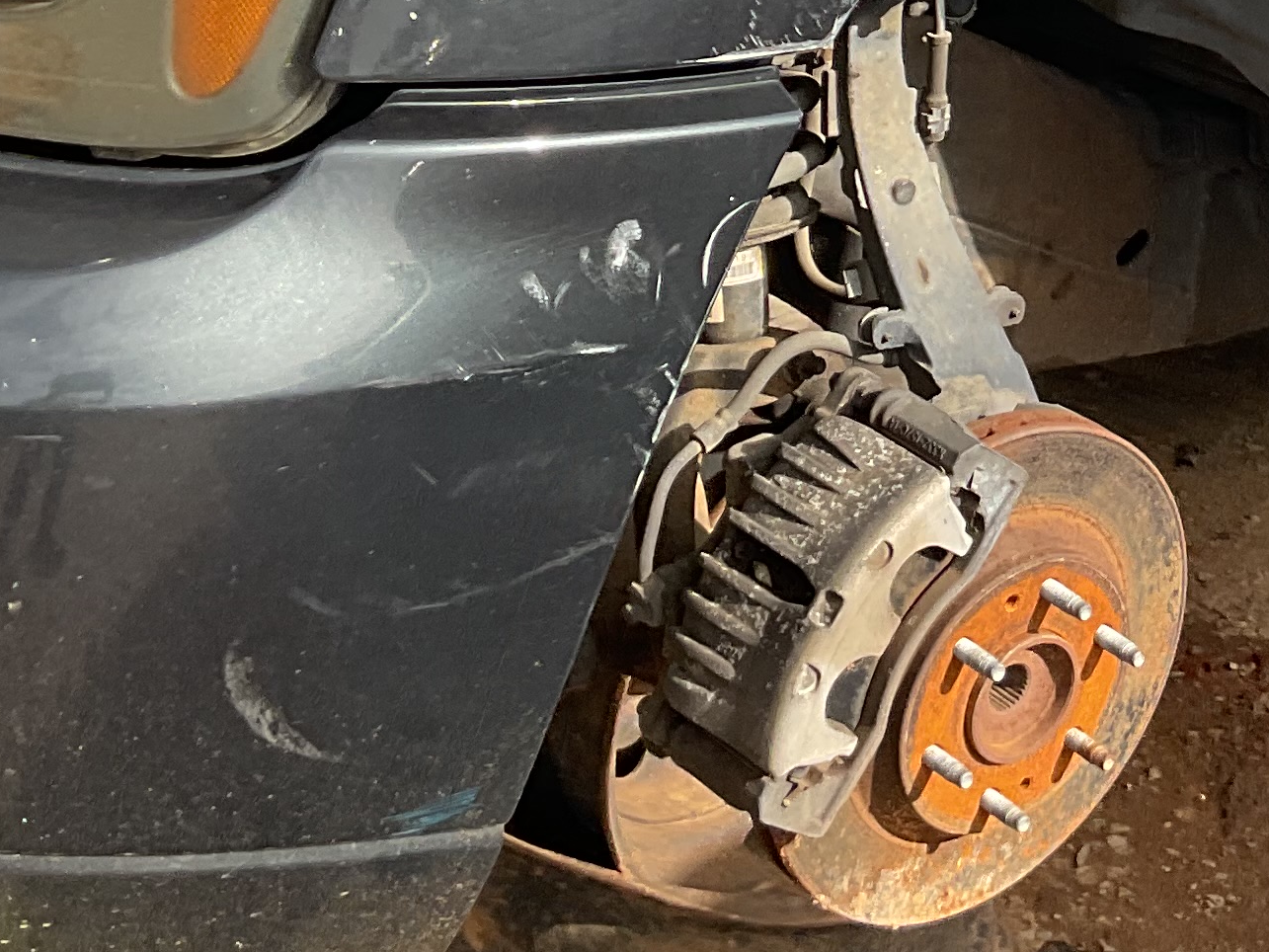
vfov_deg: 15.6
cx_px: 1399
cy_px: -217
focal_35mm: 91
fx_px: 3336
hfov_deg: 20.5
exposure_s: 1/759
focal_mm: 3
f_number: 1.8
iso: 16
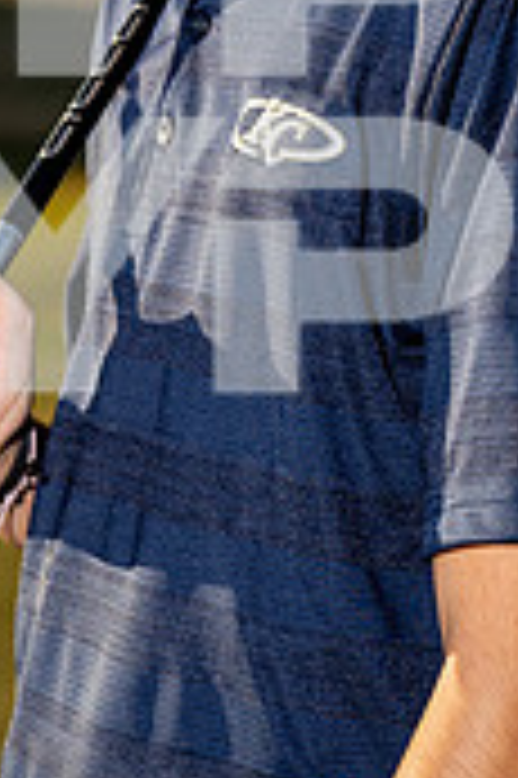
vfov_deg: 11.2
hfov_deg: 7.5
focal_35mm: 182
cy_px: -58
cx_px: 171
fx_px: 3936
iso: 100
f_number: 4
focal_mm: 70
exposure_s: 1/1250
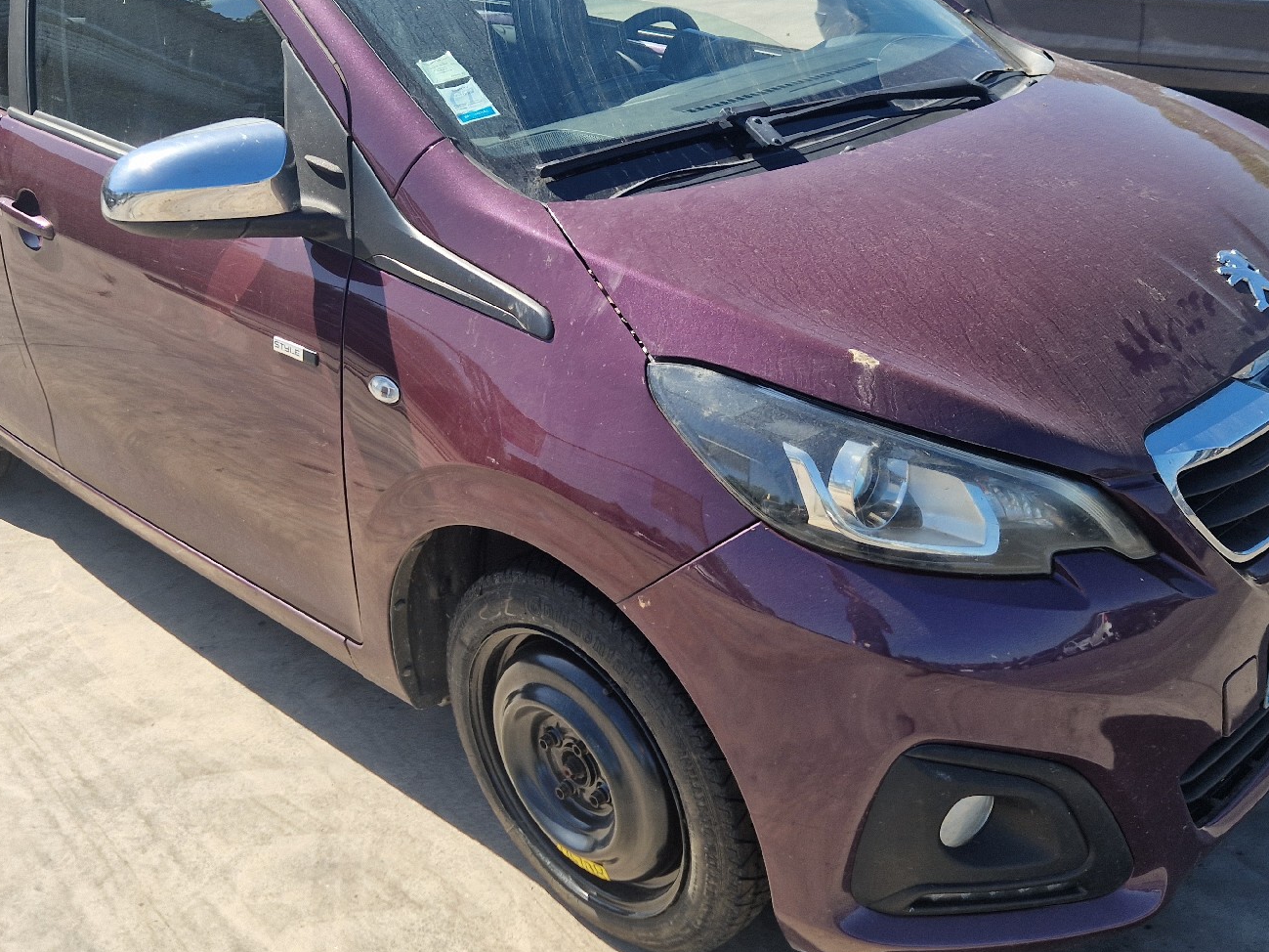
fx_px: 1246
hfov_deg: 53.9
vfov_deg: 41.7
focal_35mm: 34
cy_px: 400
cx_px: 598
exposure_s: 1/1000
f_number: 1.8
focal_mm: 5.4
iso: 50
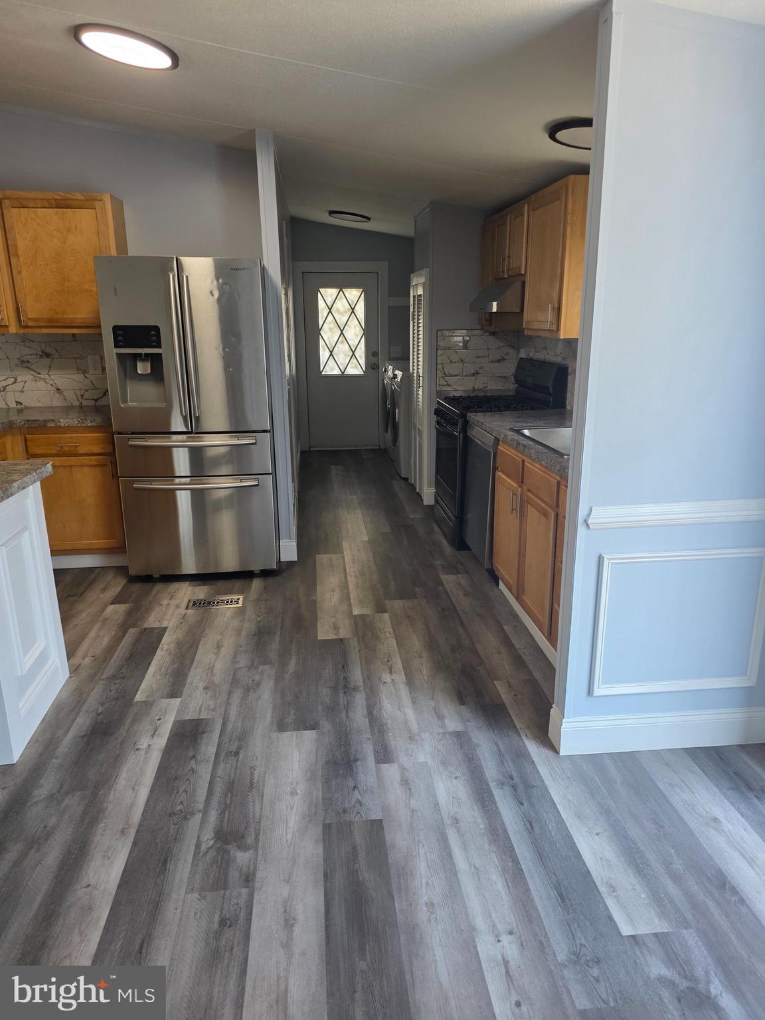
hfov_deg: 58.9
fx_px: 678
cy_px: 510
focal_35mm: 23
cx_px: 382
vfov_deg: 73.9
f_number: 1.7
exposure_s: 1/120
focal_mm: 6.3
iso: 125
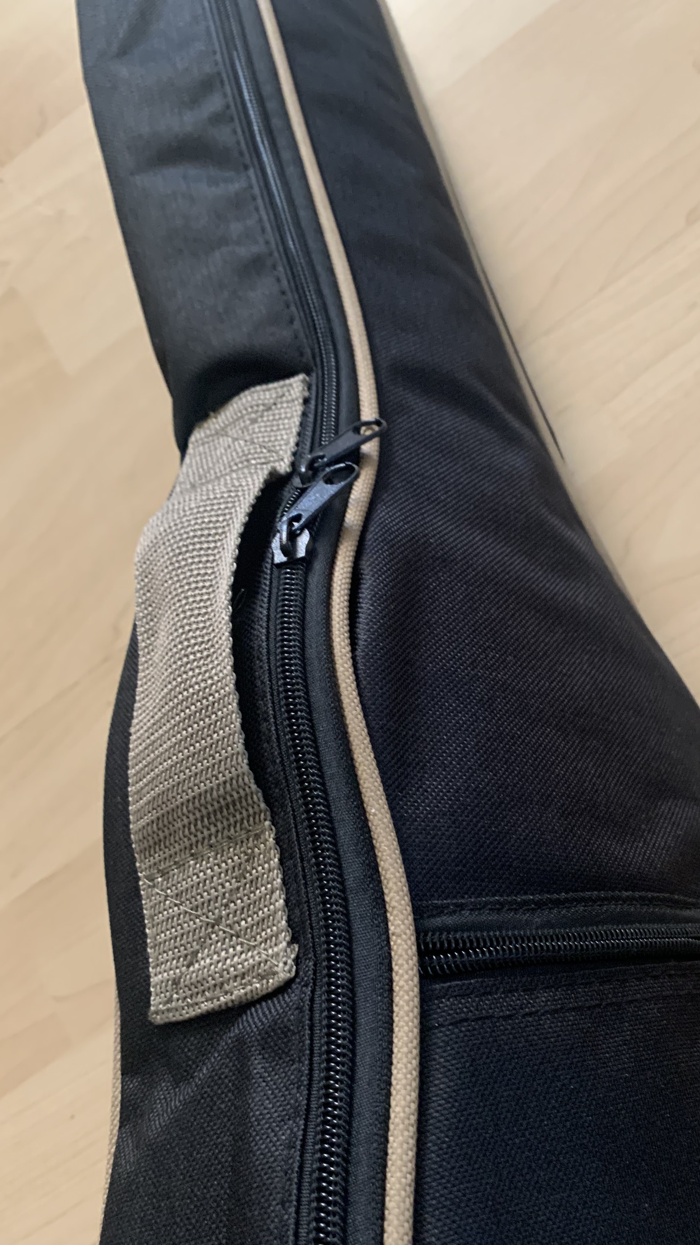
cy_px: 683
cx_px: 453
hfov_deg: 35.4
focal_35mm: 33
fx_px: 1089
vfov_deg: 59.4
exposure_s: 1/42
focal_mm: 4.25
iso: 400
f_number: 1.8
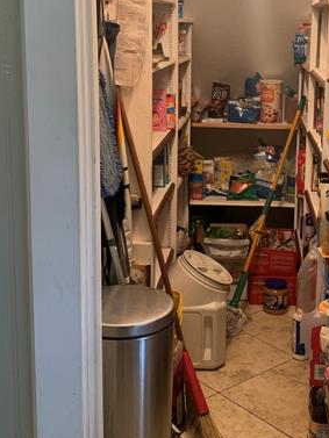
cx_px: 239
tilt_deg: -8.0
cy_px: 145
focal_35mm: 53
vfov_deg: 35.8
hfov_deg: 27.2
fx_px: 671
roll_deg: -1.0
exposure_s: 1/60
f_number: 1.8
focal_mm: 4.25
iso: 200
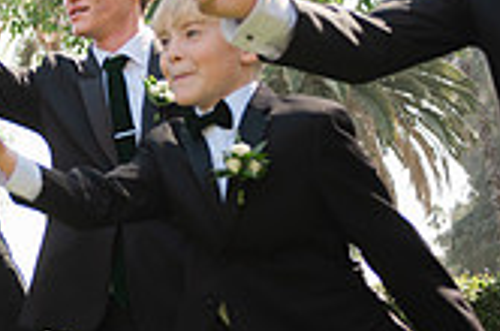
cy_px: 150
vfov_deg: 13.9
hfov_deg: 18.9
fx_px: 1358
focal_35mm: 98
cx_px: -202
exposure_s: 1/500
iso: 100
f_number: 2.8
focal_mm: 28
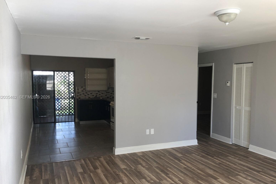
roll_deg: -0.2
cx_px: 137
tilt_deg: -5.2
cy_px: 97
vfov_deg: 43.6
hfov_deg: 61.9
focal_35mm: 30
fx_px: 230
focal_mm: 3.99
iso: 20
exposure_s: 1/40
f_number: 1.8
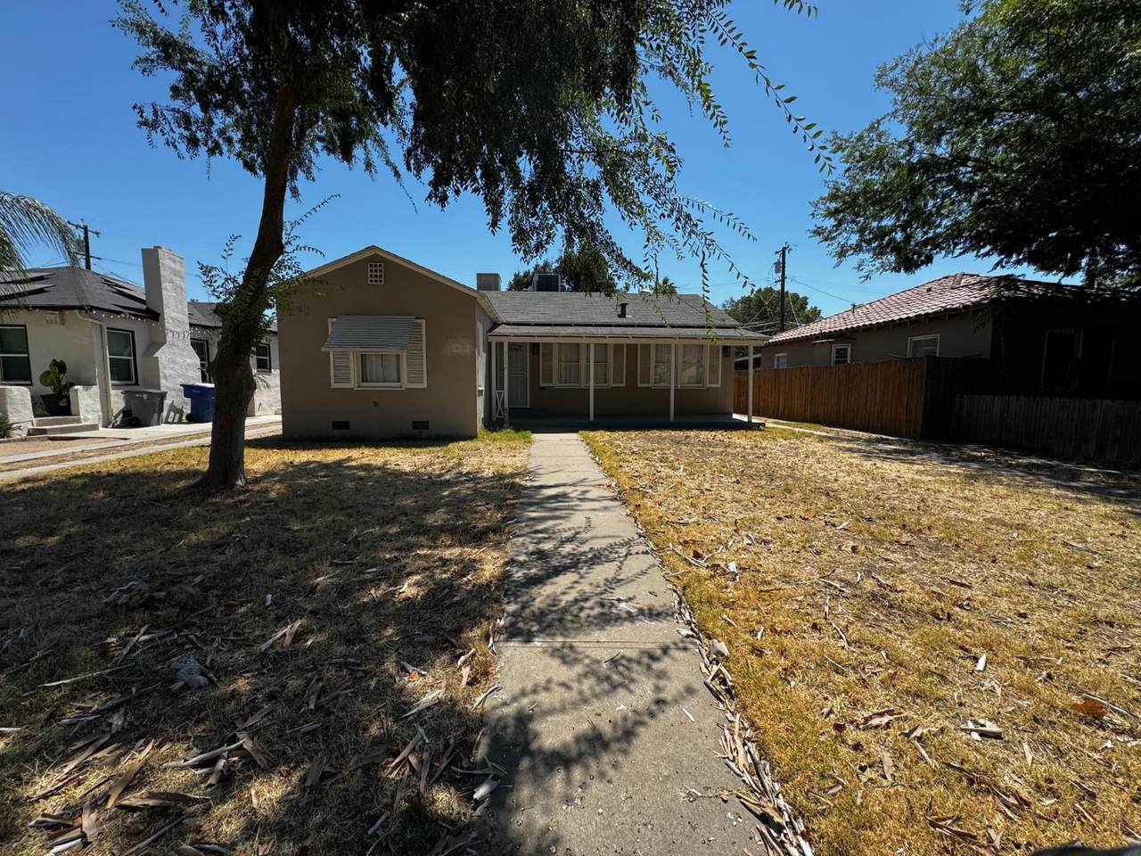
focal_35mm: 14
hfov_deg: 102.1
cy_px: 428
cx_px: 570
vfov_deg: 85.7
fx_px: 461
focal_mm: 2.22
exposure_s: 1/1832
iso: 50
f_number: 2.2
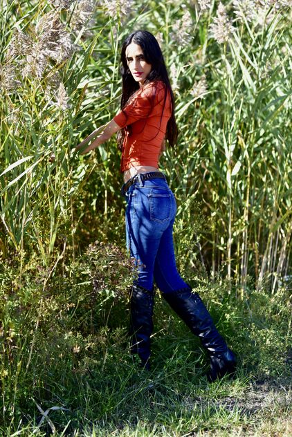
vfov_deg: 23.9
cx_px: 146
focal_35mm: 85
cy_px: 218
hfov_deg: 16.1
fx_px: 1033
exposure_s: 1/8000
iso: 720
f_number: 1.8
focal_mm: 85
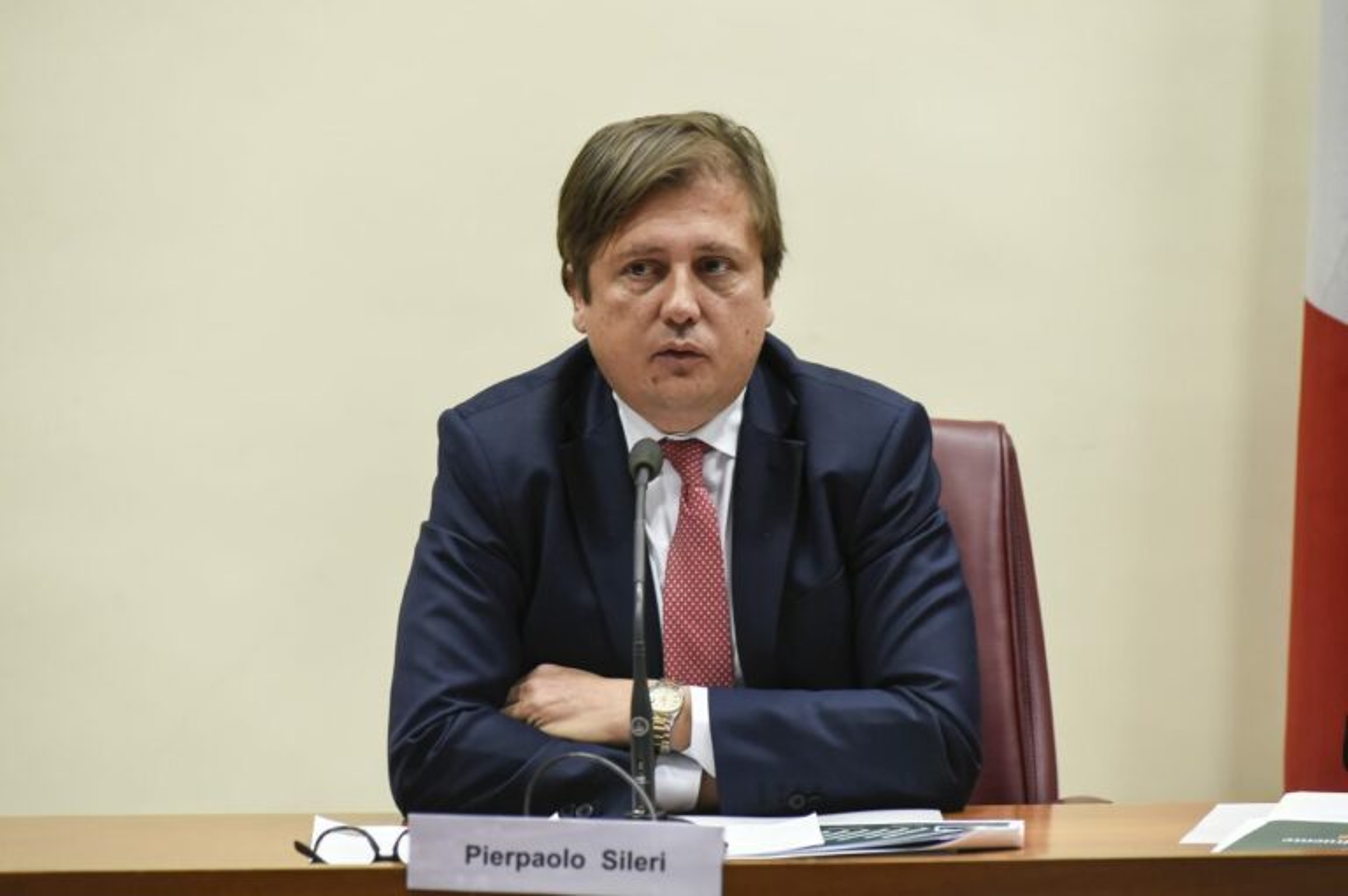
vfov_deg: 6.9
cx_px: 674
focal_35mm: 200
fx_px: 7484
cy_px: 448
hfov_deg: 10.3
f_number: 5.6
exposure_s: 1/80
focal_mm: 200
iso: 3200
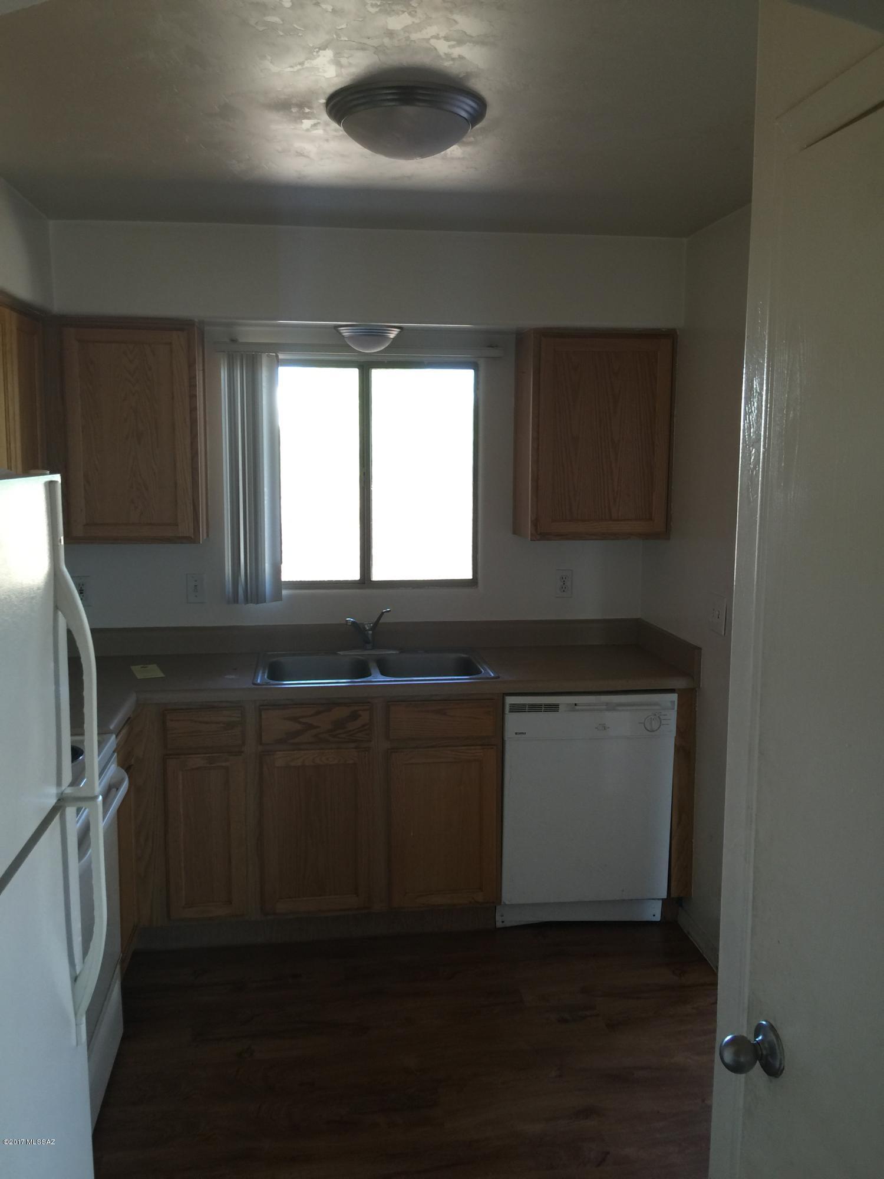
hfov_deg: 48.2
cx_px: 442
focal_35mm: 29
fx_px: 987
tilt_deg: -7.7
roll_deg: +0.0
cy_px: 590
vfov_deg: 61.7
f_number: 2.2
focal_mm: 4.15
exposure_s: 1/15
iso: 32
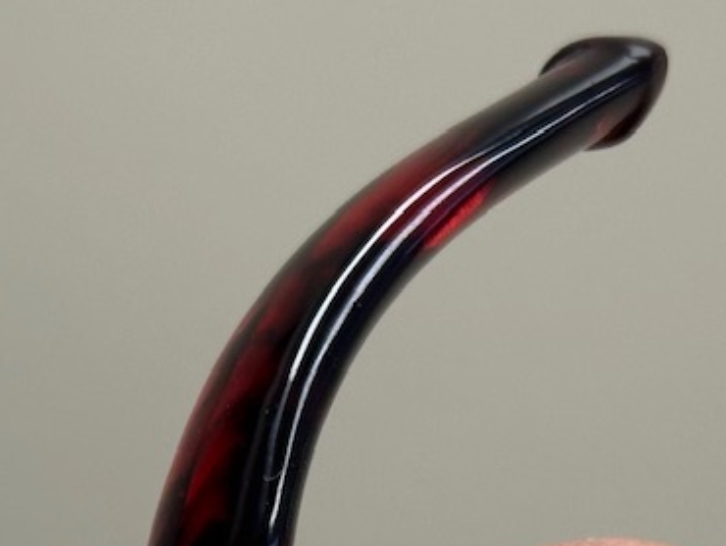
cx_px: 245
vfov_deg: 8.7
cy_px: 843
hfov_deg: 11.9
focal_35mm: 166
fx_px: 3484
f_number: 1.78
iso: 80
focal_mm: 6.86
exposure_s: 1/121
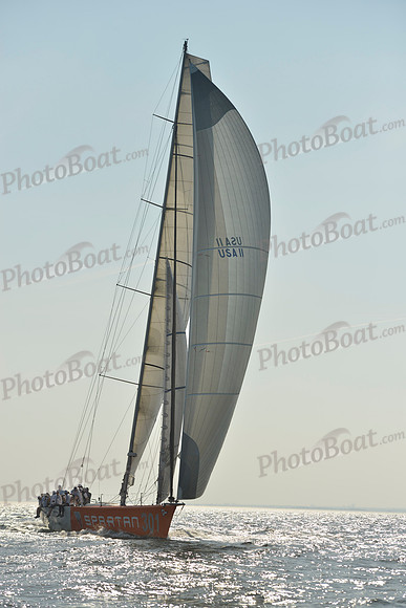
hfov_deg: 14.0
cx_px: 203
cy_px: 304
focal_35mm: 98
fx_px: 1657
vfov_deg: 20.8
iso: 200
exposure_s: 1/3200
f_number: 5.6
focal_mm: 98
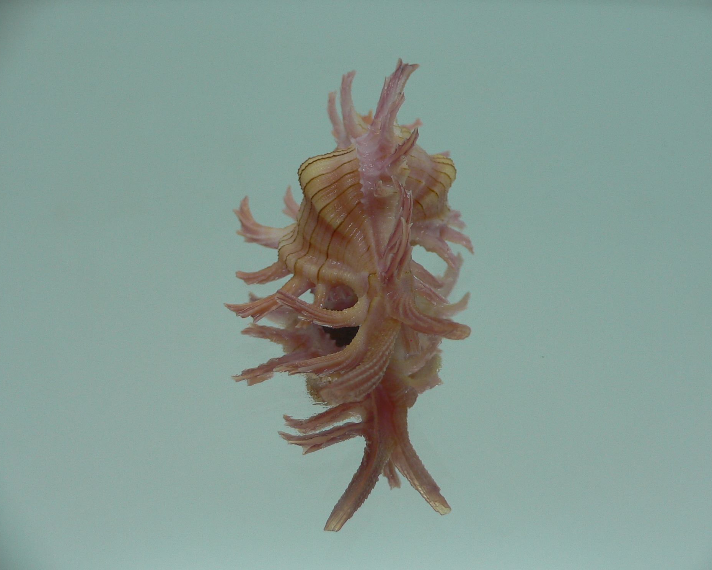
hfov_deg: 49.1
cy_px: 284
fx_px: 780
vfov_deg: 40.1
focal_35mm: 37
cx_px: 368
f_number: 2.8
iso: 80
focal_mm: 4.6
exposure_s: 1/60
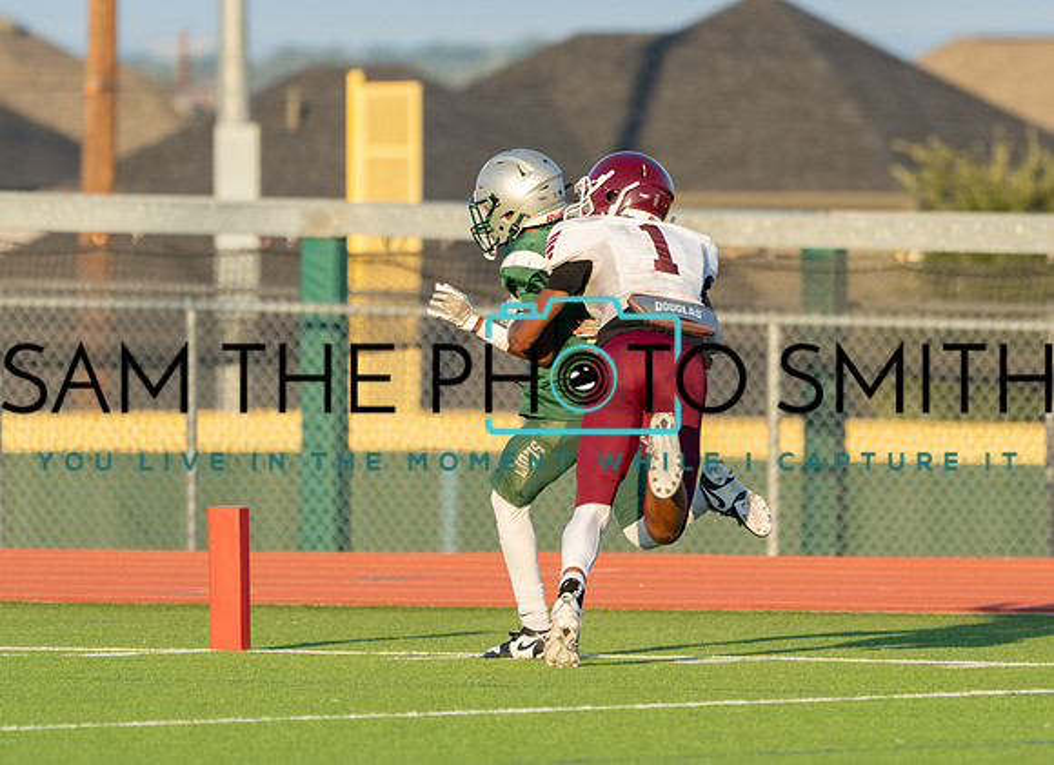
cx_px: 698
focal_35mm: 630
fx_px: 18977
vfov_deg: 2.3
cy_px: 356
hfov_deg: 3.2
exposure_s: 1/1250
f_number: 5.6
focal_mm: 400
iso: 800
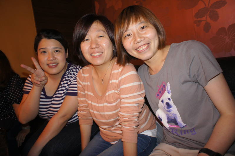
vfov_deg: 53.0
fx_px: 157
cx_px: 118
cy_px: 78
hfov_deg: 73.8
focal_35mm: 24
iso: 500
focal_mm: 16
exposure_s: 1/5
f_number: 2.8
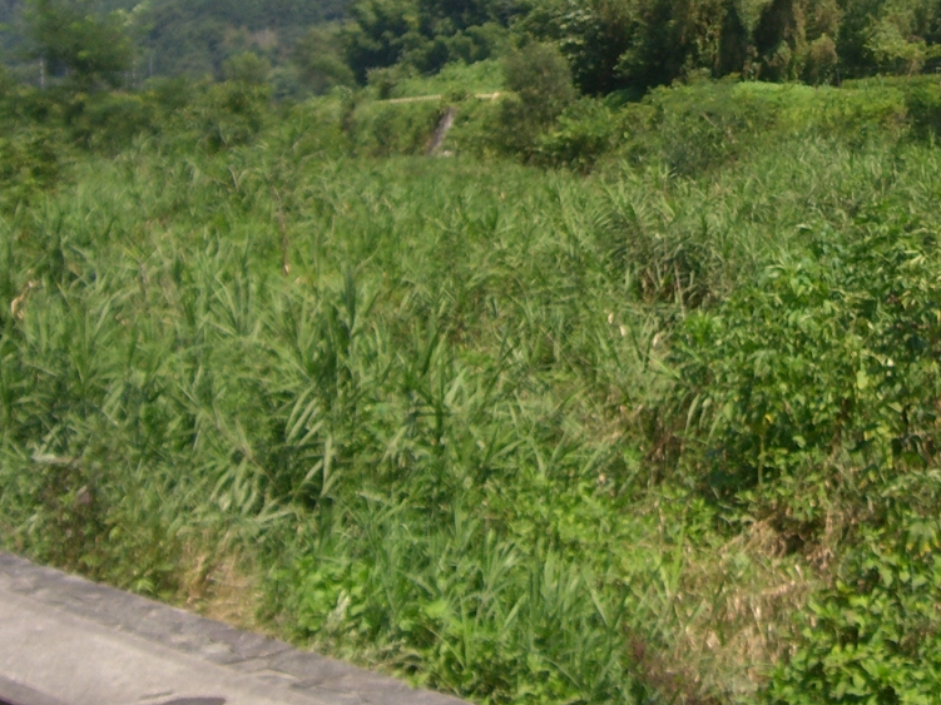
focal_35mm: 81
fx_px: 2202
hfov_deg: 23.4
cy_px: 70
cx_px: 878
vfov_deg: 17.9
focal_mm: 6.2
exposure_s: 1/400
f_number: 4.3
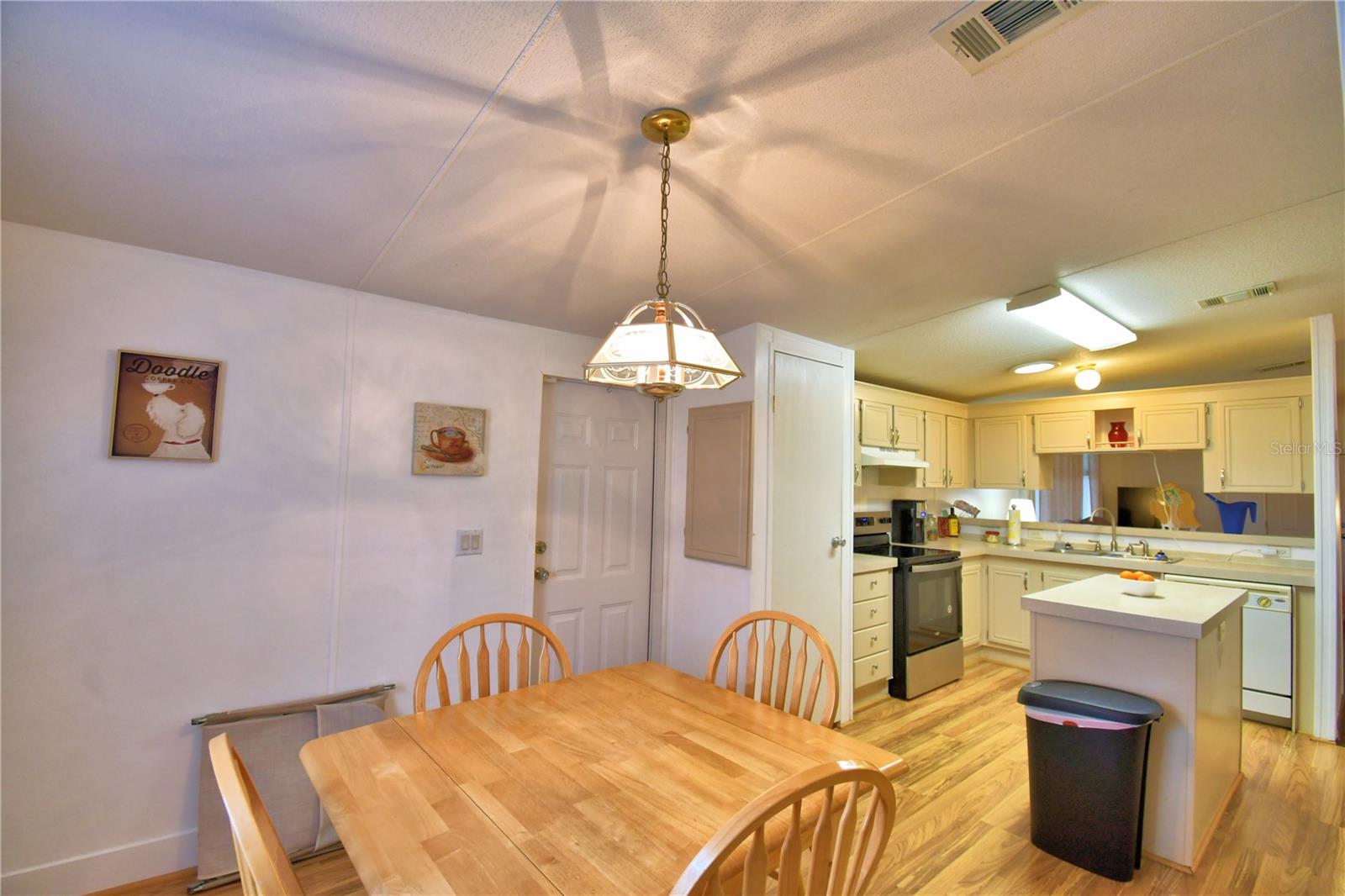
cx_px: 672
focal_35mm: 15
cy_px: 448
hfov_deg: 100.4
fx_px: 560
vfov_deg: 77.3
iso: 450
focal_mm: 10
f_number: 4.5
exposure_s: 1/30
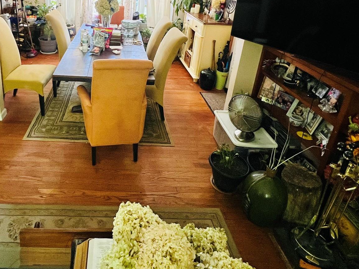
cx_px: 120
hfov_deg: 71.7
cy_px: 56
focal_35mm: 23
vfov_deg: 55.0
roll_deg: -3.4
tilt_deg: -19.7
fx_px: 238
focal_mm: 1.57
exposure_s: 1/60
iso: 400
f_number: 1.8
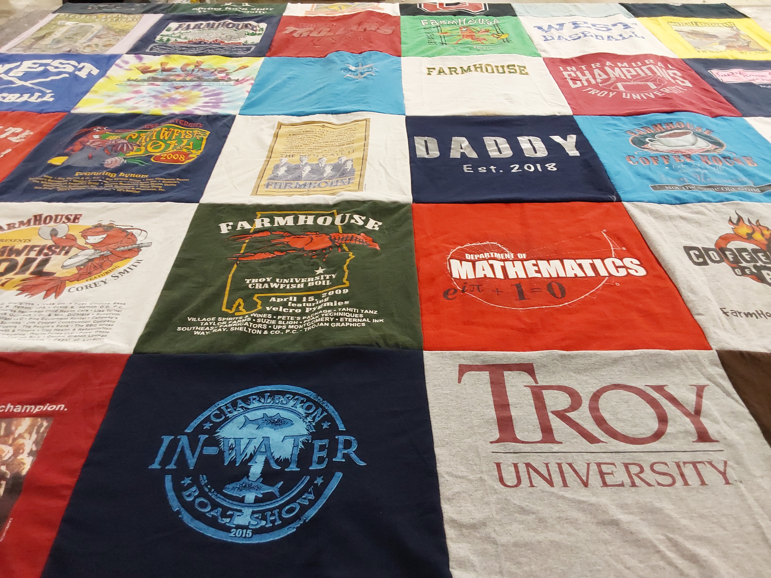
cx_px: 386
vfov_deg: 49.7
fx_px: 624
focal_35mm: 28
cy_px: 289
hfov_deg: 63.4
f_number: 1.9
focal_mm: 2.91
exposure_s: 1/60
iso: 160
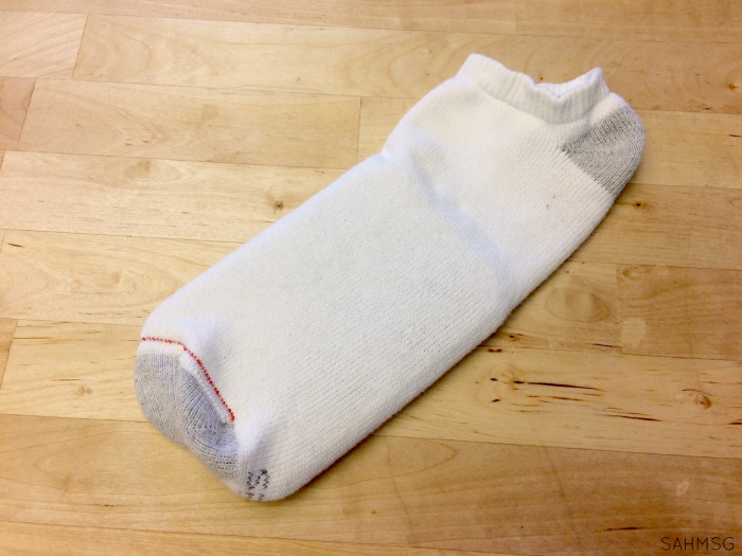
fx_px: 622
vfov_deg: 48.2
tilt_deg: -70.5
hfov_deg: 61.7
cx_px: 371
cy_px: 278
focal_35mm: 29
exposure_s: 1/60
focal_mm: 4.15
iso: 40
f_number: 2.2
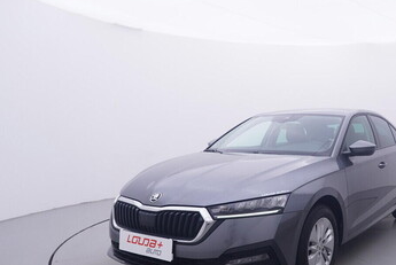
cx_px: 297
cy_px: 153
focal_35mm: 36
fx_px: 394
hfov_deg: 51.1
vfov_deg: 37.1
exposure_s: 1/80
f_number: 5
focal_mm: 15
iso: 200
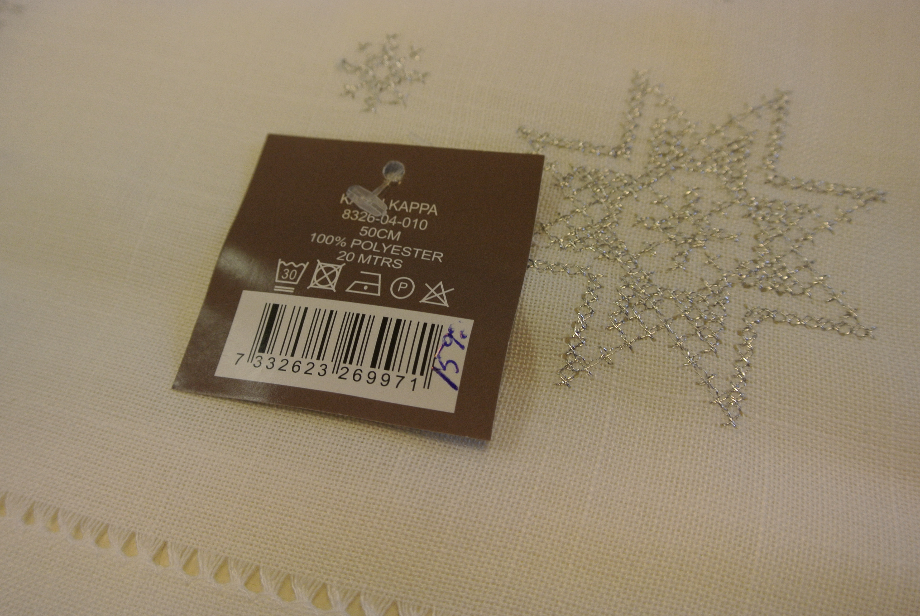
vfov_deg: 37.0
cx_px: 460
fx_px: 921
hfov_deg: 53.1
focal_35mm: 36
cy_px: 308
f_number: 4
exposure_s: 1/125
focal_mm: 13.6
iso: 360
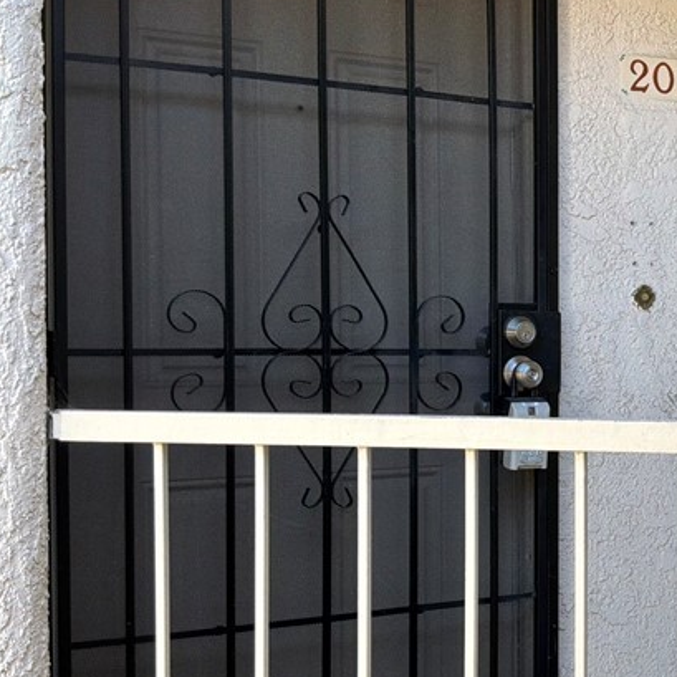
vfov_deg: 27.7
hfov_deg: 26.1
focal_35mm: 62
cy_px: 382
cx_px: 694
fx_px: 1372
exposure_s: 1/122
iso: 25
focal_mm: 3
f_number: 1.8
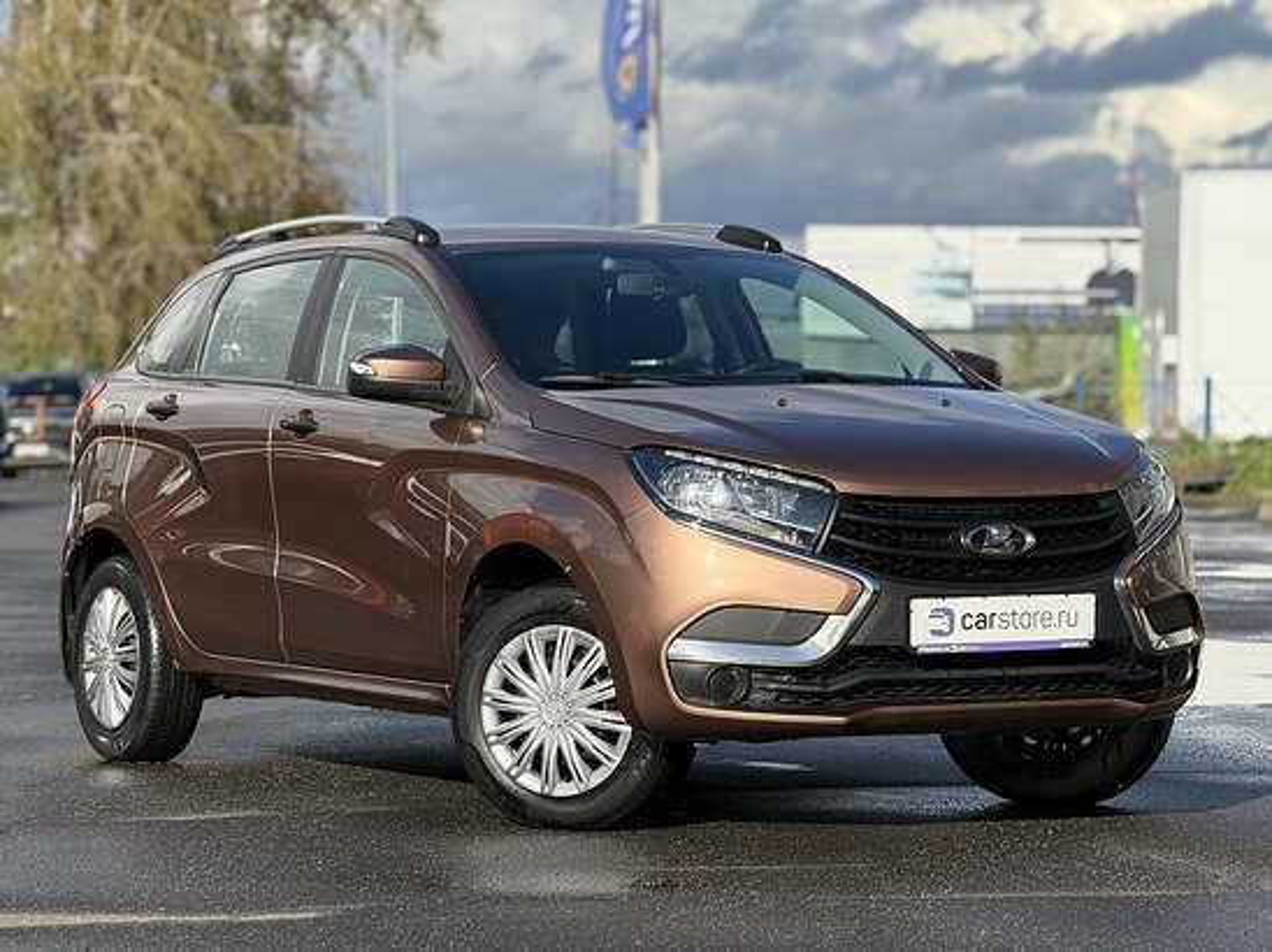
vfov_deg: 12.3
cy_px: 476
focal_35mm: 120
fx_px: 4406
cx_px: 636
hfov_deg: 16.4
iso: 64
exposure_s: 1/1650
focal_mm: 15.66
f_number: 2.8
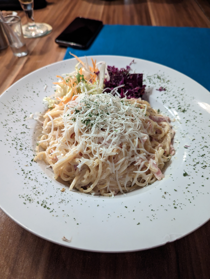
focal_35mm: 24
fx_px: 194
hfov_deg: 56.9
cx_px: 105
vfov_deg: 71.5
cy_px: 140
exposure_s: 1/25
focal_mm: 6.81
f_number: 1.85
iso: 472
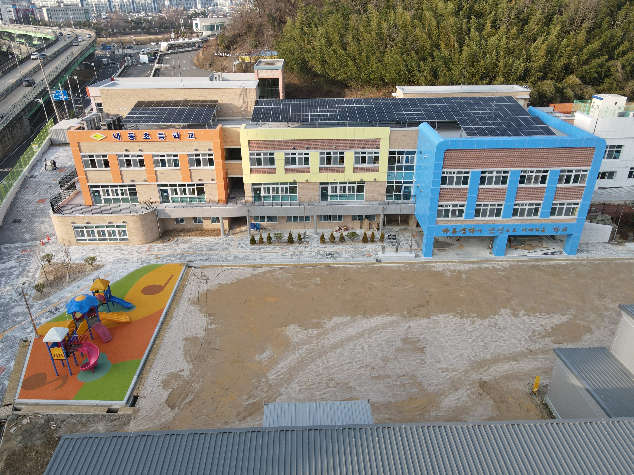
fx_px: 440
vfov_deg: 56.8
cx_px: 317
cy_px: 238
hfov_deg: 71.6
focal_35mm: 24
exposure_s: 1/240
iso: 100
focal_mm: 4.5
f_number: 2.8
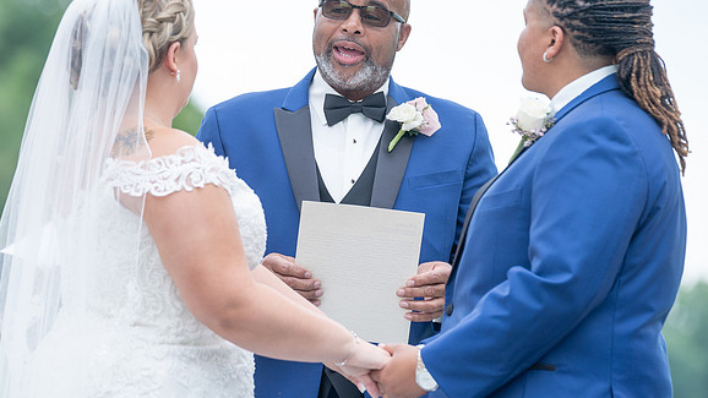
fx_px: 5857
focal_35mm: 312
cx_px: 241
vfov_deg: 3.9
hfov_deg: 6.9
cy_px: 164
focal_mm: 187
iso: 160
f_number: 4
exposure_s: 1/200
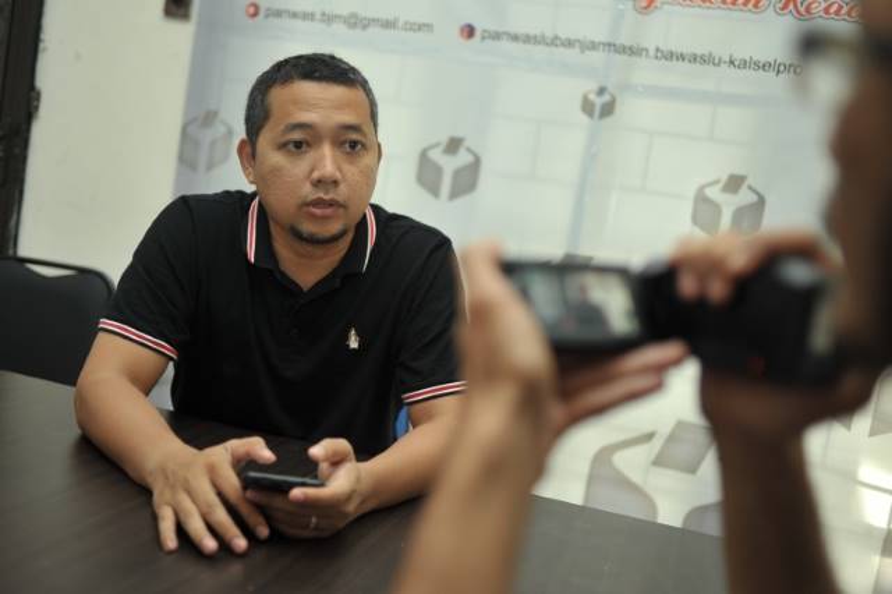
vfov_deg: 37.8
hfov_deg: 54.5
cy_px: 297
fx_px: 867
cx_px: 446
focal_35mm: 35
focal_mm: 35
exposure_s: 1/100
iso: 400
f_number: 2.8
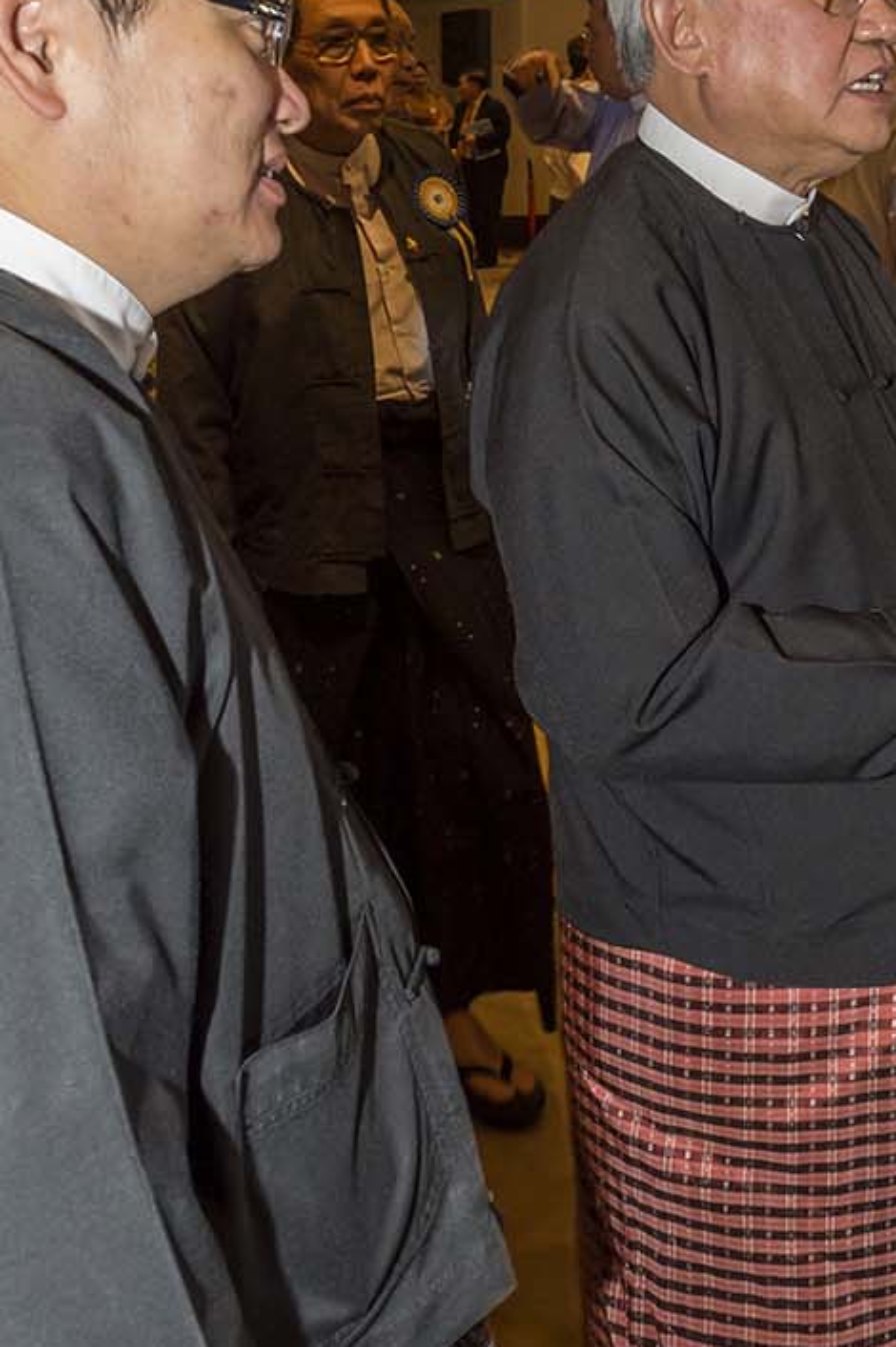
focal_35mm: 49
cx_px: 839
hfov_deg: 26.4
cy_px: 380
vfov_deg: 39.5
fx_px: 1831
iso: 800
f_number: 10
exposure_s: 1/60
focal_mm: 24
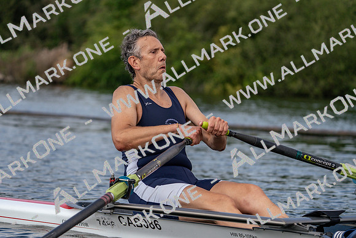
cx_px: 178
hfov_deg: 10.3
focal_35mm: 200
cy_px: 119
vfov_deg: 6.9
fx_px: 1978
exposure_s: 1/1600
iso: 320
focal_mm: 200
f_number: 5.6
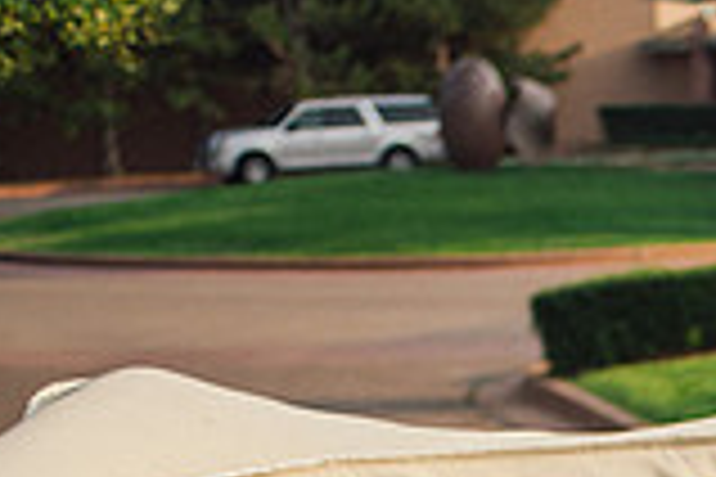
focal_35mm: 102
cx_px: 1054
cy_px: 711
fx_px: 2029
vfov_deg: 12.7
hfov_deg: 18.0
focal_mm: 28
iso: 1000
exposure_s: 1/6400
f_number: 2.8
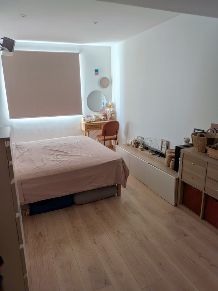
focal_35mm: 24
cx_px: 109
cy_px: 146
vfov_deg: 71.6
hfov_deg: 56.8
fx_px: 202
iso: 41
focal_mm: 4.53
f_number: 1.7
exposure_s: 1/43.6
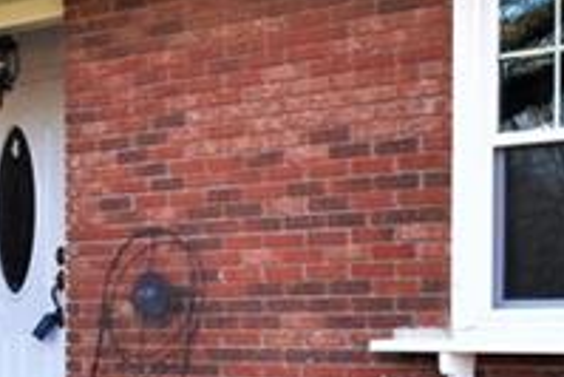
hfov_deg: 26.1
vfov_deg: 17.6
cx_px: 170
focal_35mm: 77
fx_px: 1207
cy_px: 298
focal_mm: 10
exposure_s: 1/200
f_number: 10
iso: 400
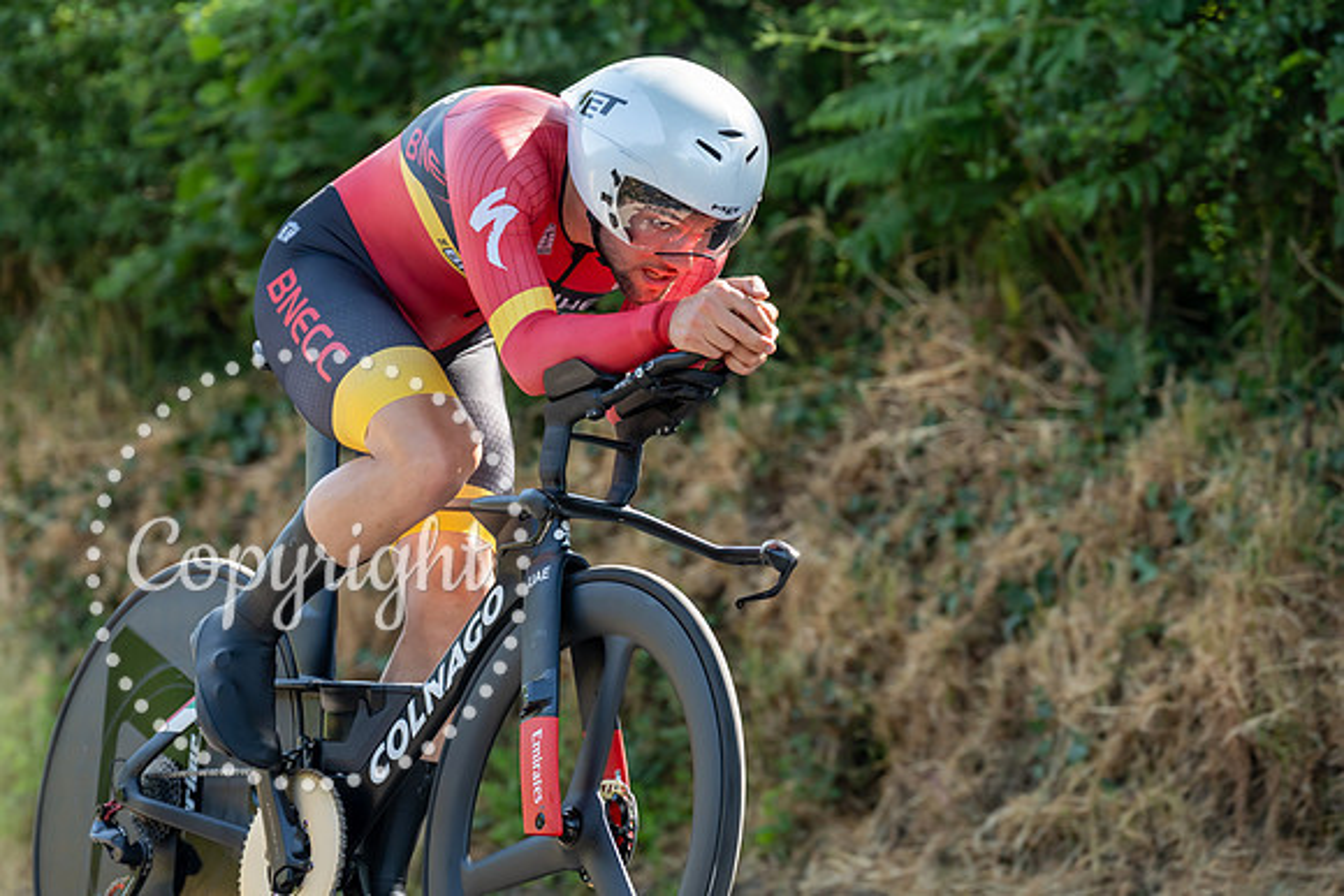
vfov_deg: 7.0
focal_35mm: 198
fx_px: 7382
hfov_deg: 10.4
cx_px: 672
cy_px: 404
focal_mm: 180
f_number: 4
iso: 1000
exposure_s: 1/1000
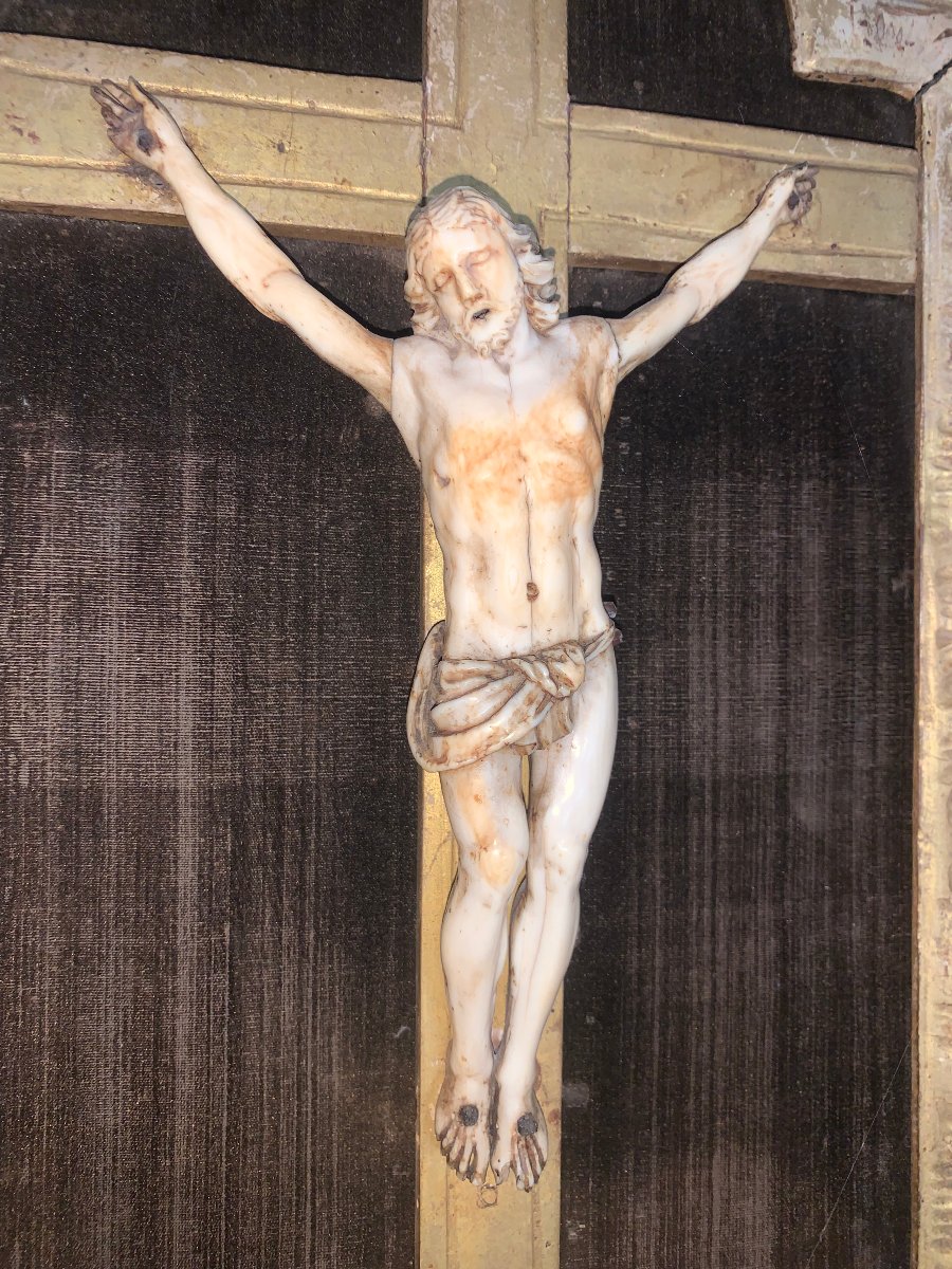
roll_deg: -1.5
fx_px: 953
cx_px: 476
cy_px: 634
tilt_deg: +6.5
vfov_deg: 67.3
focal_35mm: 26
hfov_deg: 53.1
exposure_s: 1/34
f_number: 1.8
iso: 25
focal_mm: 4.25
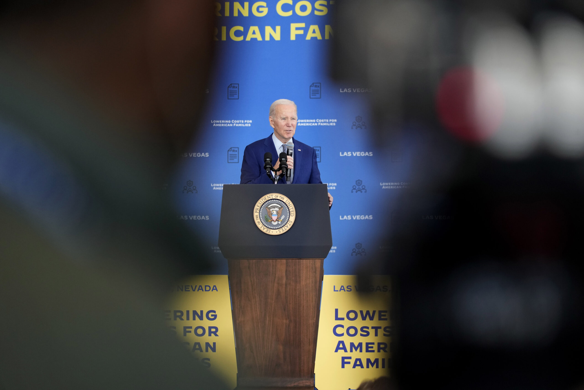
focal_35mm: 89
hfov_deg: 22.9
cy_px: 195
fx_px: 1444
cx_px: 292
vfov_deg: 15.4
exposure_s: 1/1600
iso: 1600
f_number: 2.8
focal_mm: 89
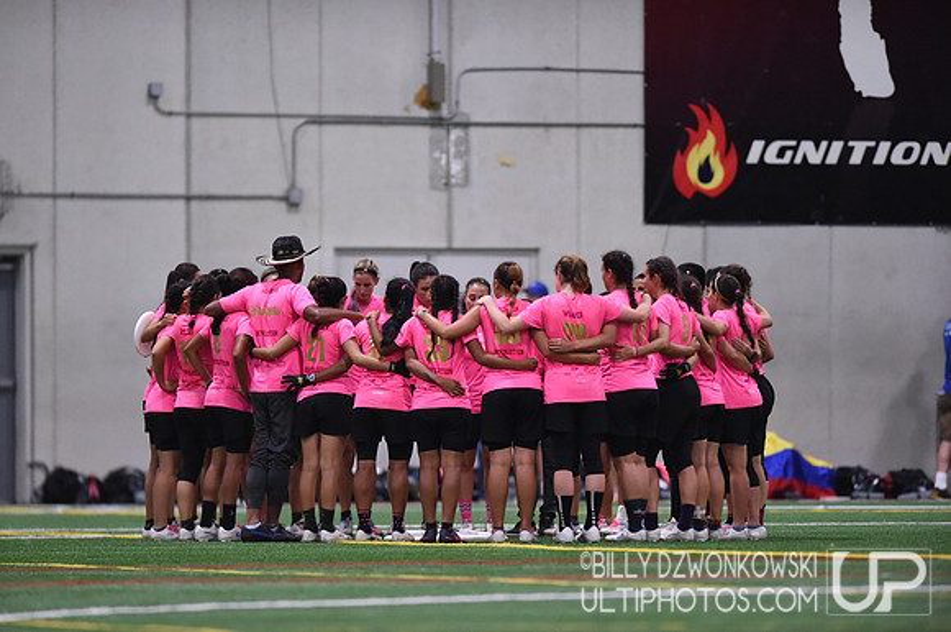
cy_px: 316
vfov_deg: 3.4
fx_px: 10552
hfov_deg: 5.2
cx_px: 476
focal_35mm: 400
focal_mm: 400
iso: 10000
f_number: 2.8
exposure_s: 1/500
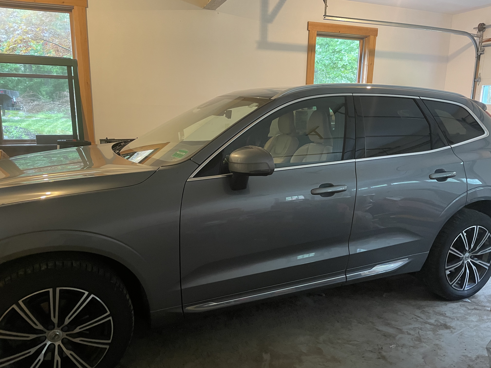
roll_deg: -0.8
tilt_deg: -11.4
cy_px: 184
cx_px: 246
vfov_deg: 53.1
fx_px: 369
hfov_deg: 67.3
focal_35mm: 26
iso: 640
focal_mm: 4.2
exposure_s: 1/40
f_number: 1.6
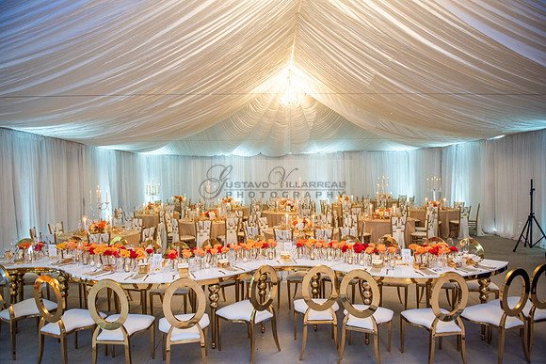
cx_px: 273
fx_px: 364
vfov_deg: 53.2
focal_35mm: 24
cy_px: 182
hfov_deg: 73.7
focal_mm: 24
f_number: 3.2
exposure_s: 1/125
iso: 1600
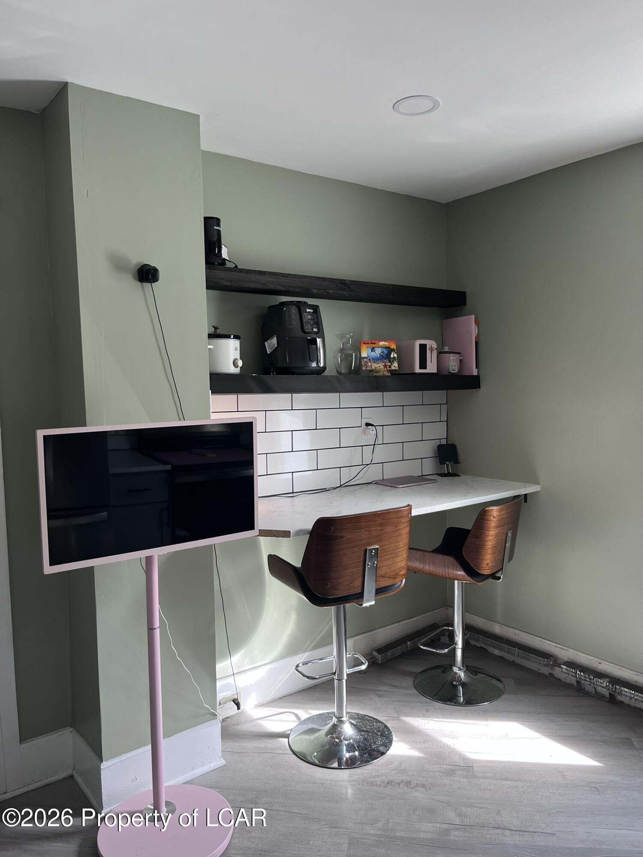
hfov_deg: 53.1
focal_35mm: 26
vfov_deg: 67.3
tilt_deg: -4.0
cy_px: 428
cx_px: 322
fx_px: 644
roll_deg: +1.3
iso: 125
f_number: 1.6
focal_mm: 5.1
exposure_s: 1/120
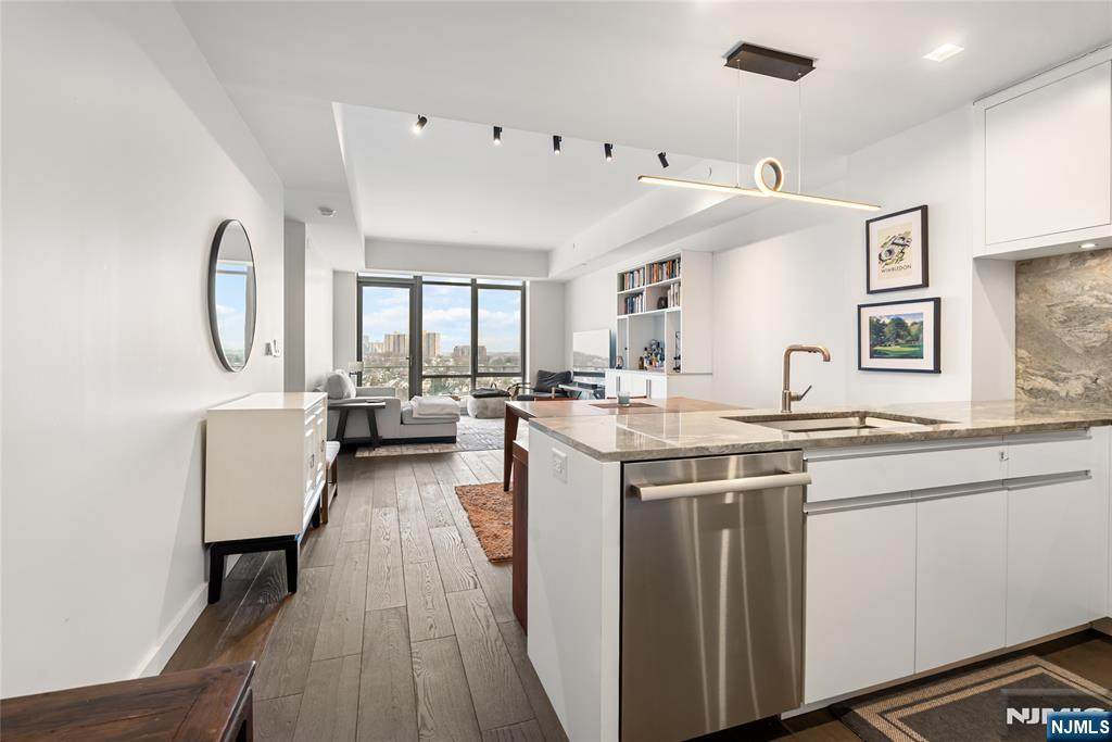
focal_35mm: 16
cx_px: 556
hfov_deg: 96.7
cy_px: 371
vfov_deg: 73.8
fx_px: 494
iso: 100
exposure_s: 1/8
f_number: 8
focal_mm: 16
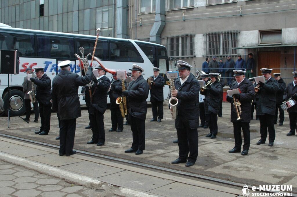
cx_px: 148
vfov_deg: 28.9
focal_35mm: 46
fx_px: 383
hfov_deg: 42.4
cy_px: 98
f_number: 8
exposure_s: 1/160
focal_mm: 31
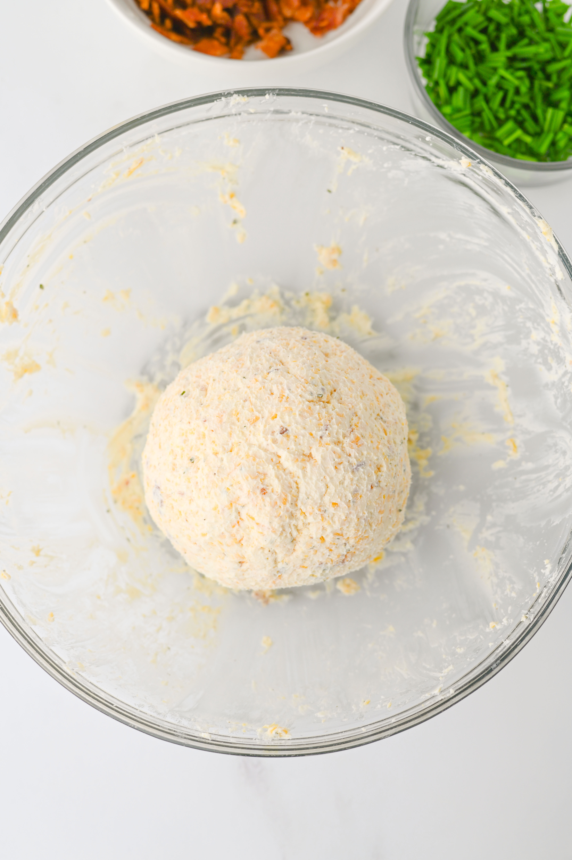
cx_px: 286
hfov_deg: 27.0
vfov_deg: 39.6
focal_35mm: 50
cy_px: 430
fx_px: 1193
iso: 100
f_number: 5
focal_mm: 50
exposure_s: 1/80
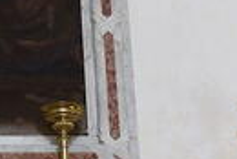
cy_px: -92
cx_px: -40
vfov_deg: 8.3
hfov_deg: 12.5
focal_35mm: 161
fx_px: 1061
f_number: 2.4
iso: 500
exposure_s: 1/60
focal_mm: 35
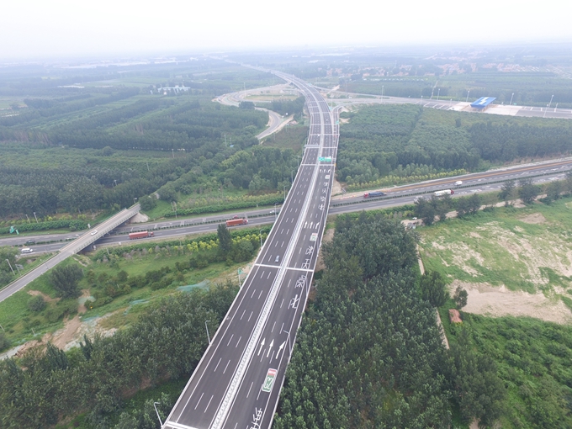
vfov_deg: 66.0
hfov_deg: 81.7
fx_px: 330
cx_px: 286
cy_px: 214
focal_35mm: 20
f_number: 2.8
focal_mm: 3.61
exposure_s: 1/273
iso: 100
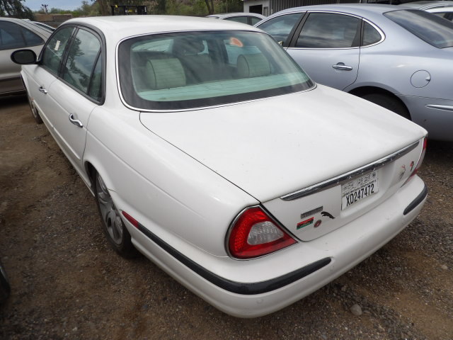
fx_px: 314
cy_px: 170
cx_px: 226
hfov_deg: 71.6
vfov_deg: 56.8
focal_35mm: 24
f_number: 3.2
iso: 100
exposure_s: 1/942
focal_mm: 4.3
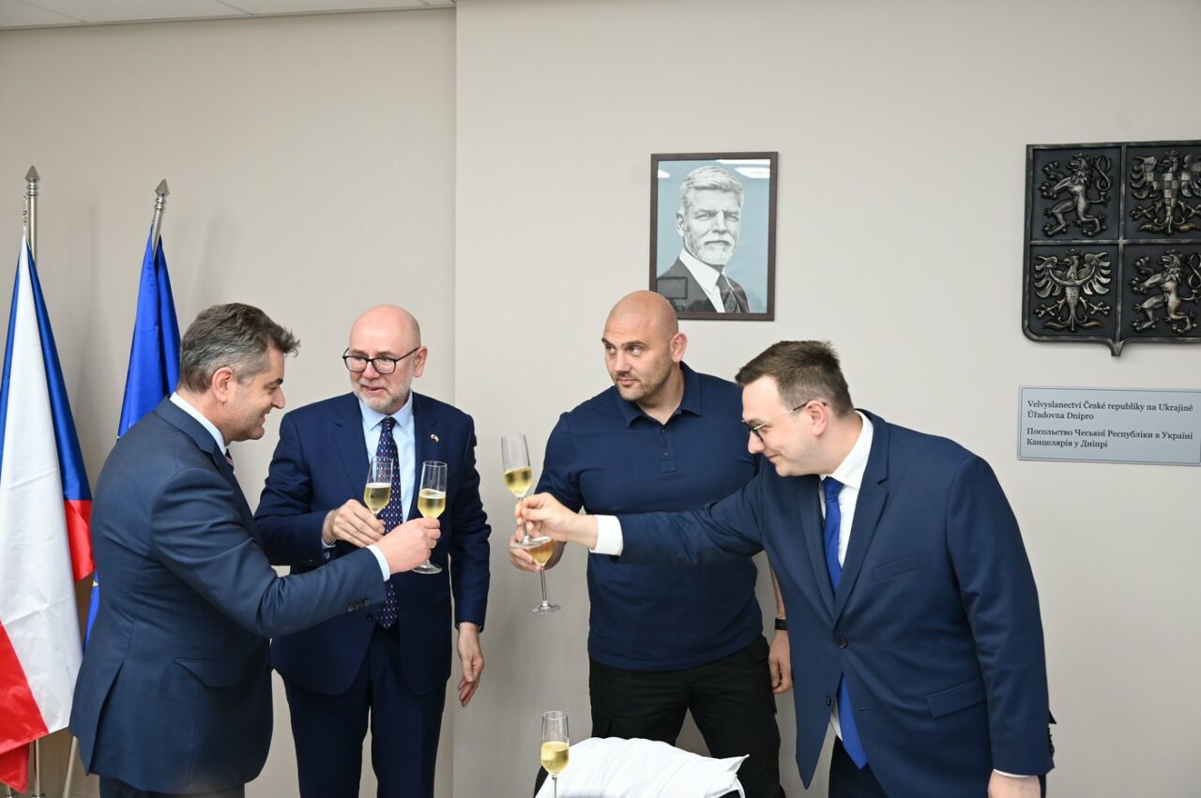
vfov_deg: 35.9
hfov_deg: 51.9
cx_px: 600
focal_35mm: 37
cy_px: 399
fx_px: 1233
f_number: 5
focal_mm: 37
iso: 1250
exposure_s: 1/125
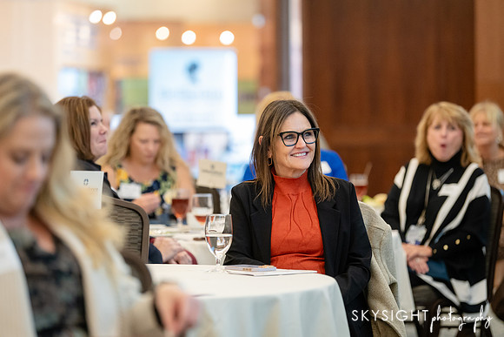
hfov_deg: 13.4
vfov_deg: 9.0
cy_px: 168
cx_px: 252
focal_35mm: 153
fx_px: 2139
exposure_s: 1/320
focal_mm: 150
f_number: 2.8
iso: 3200
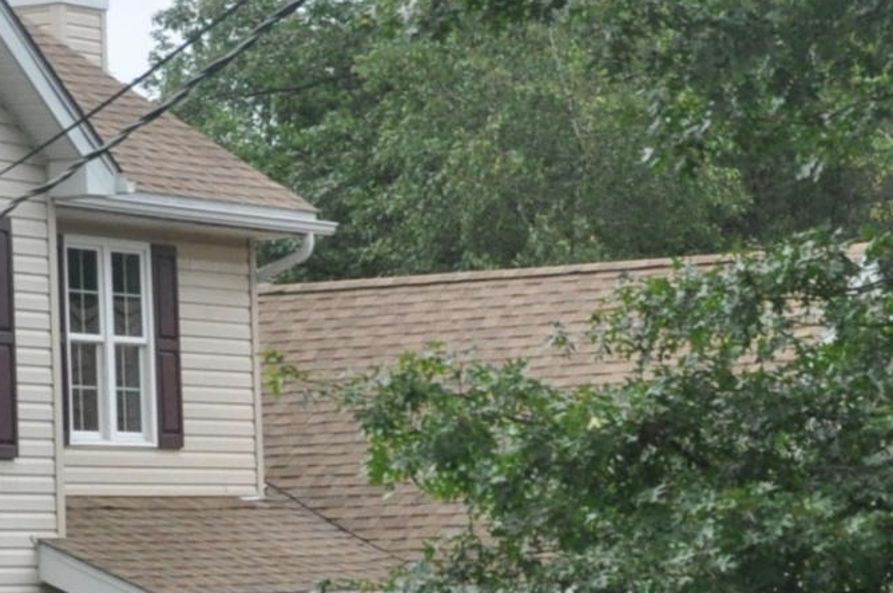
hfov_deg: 10.5
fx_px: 4838
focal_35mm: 195
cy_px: 705
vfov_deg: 7.0
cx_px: 126
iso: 1000
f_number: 5
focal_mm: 29
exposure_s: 1/1250
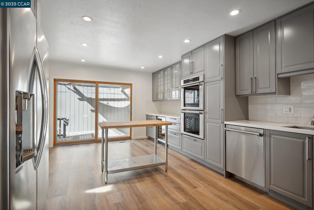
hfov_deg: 93.3
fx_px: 148
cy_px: 105
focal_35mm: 17
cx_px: 157
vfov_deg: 70.4
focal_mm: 17
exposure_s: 1/30
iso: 400
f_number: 8
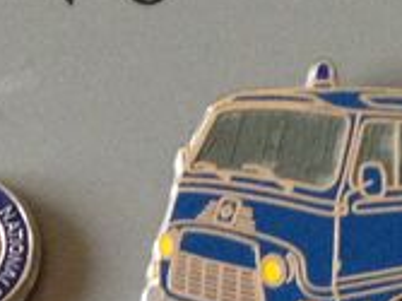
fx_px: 2298
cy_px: 773
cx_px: 34
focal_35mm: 198
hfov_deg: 9.9
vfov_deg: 7.0
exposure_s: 1/20
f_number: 2.4
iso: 250
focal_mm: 4.12
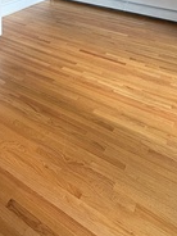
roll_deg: -1.7
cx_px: 30
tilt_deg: -18.7
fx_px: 259
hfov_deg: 36.2
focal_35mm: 38
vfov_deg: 43.0
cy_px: 6
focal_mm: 2.22
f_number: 2.2
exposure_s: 1/120
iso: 125
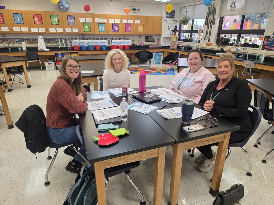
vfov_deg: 58.9
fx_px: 182
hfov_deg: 73.9
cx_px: 137
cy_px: 102
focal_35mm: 23
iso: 160
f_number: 1.7
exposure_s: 1/120
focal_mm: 6.3
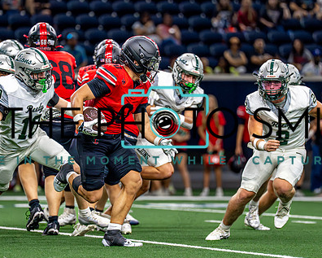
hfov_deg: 5.2
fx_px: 3517
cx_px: 118
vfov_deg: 4.2
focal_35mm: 369
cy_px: 125
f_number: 2.8
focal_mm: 200
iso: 5000
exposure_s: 1/2000
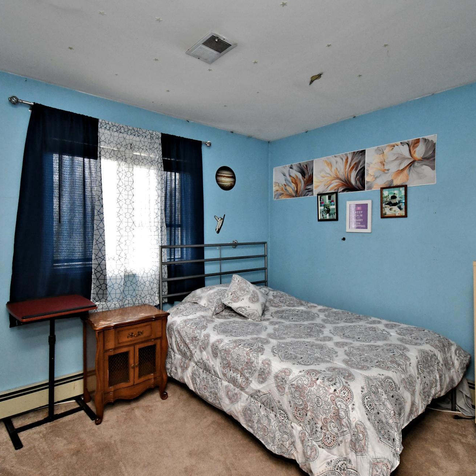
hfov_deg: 74.8
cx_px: 244
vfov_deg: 74.8
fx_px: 311
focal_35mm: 20
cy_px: 230
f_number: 4.5
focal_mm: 10
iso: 2000
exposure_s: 1/160
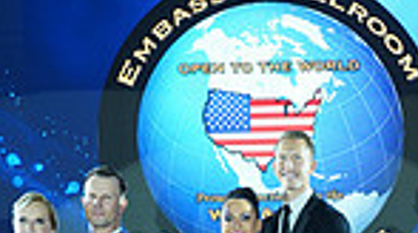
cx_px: 350
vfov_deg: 10.3
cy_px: 391
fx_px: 1239
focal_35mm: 112
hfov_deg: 18.9
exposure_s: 1/160
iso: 1000
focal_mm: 27
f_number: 4.5
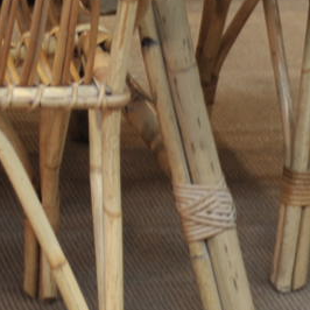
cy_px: -237
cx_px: -276
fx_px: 1996
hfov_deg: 8.5
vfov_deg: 8.6
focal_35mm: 197
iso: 400
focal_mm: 29
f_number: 2.8
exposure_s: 1/50
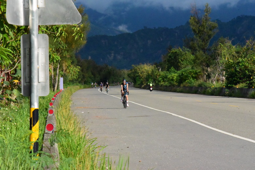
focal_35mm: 180
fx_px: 1276
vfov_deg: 7.6
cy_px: 85
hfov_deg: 11.4
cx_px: 128
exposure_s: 1/4000
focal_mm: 180
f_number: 25
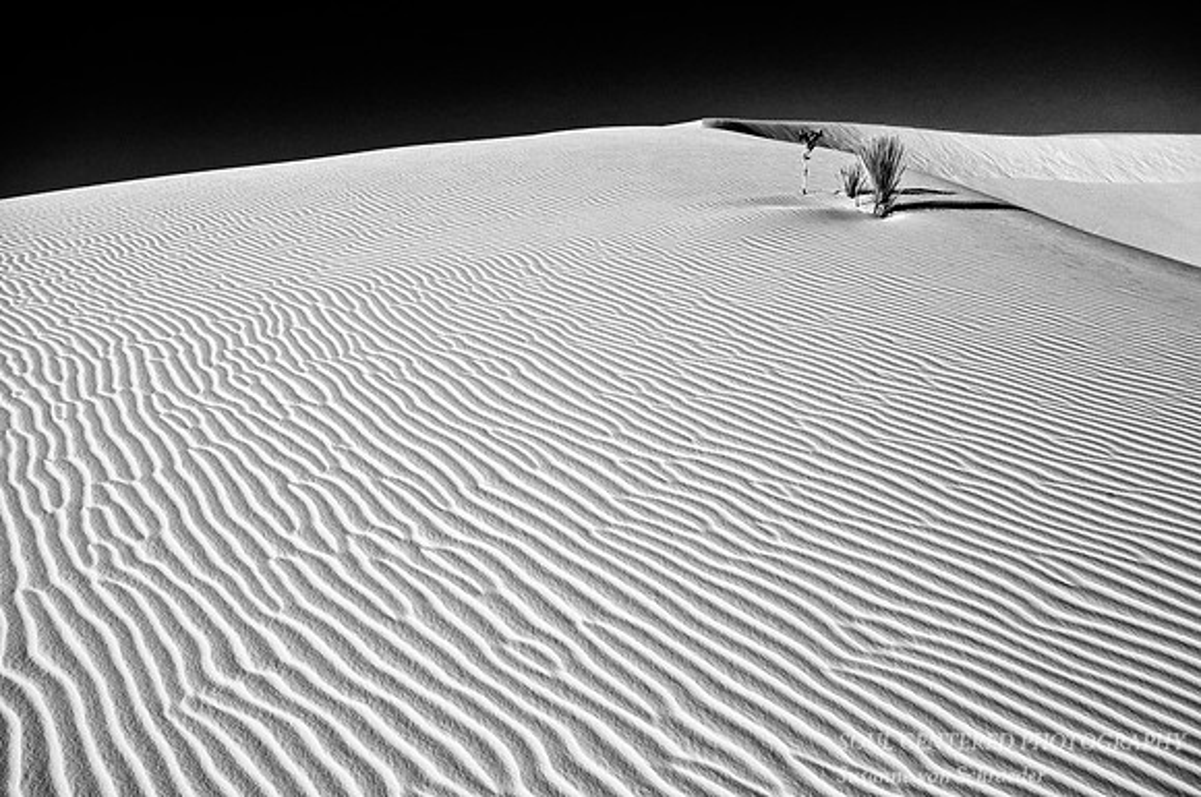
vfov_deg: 43.5
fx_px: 999
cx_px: 600
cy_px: 398
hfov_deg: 62.0
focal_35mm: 30
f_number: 16
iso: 200
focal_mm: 20
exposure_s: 1/350
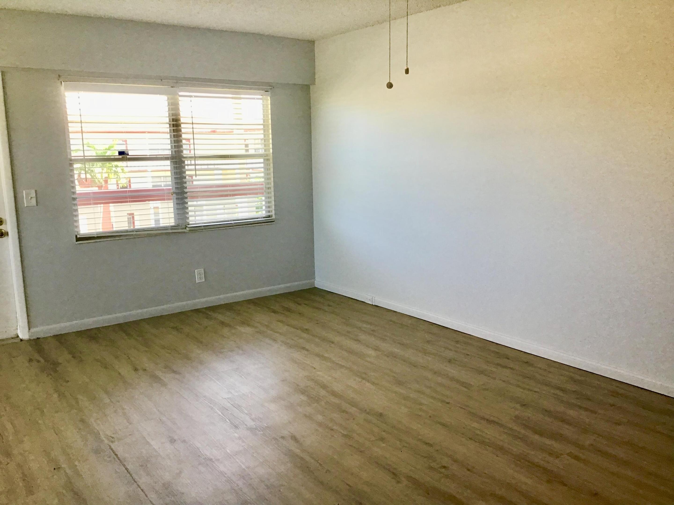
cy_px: 252
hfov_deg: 58.4
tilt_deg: -9.9
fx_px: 604
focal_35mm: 31
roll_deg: +1.9
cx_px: 337
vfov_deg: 45.4
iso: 25
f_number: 2.4
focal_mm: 3.3
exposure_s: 1/40
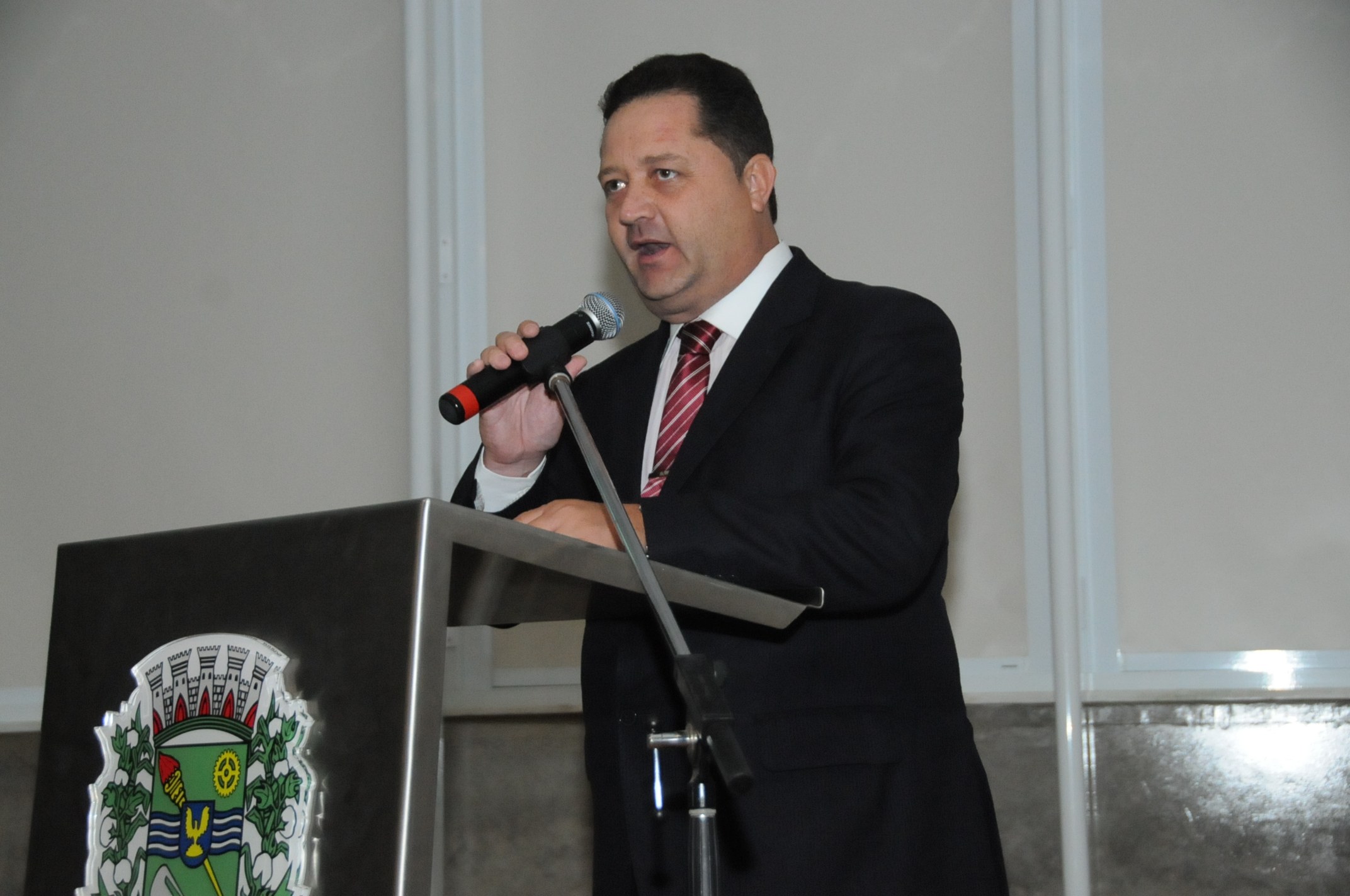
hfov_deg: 27.0
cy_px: 448
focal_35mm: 75
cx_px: 675
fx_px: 2809
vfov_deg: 18.1
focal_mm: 50
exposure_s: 1/250
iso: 3200
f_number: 4.8
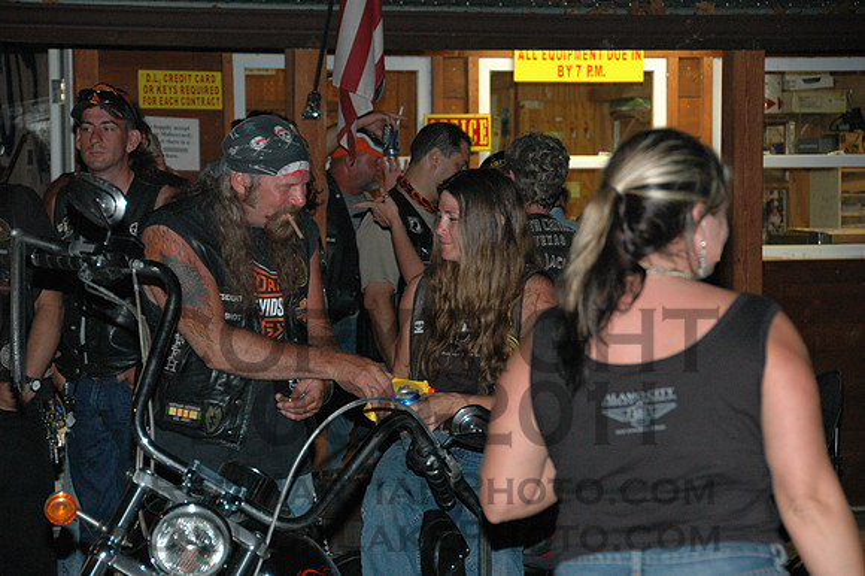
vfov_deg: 9.6
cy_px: 288
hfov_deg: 14.4
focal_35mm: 142
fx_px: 3422
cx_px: 432
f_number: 5.6
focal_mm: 95
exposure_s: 1/60
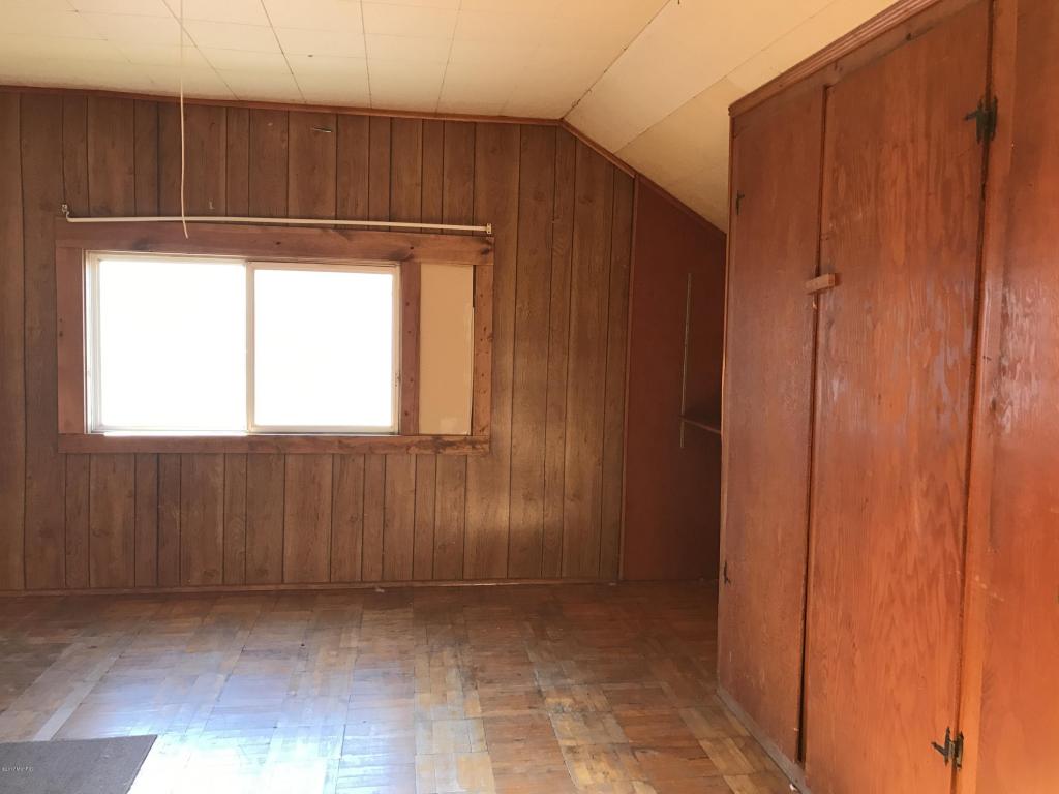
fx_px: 857
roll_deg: -1.0
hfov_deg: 63.4
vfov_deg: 49.7
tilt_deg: -4.5
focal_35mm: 28
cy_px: 397
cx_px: 530
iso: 20
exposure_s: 1/30
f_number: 1.8
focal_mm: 3.99
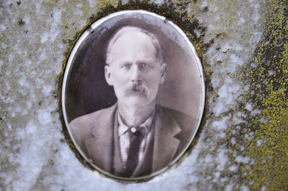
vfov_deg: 23.7
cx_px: 144
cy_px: 96
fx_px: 455
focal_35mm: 57
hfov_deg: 35.1
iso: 720
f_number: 4
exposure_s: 1/60
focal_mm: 38
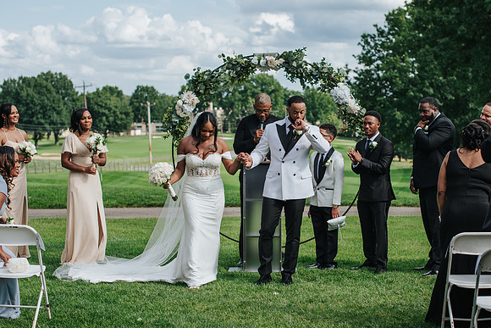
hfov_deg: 29.1
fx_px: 946
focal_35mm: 69
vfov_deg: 19.6
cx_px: 280
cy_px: 182
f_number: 3.2
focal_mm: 50
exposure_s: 1/1600
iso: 160
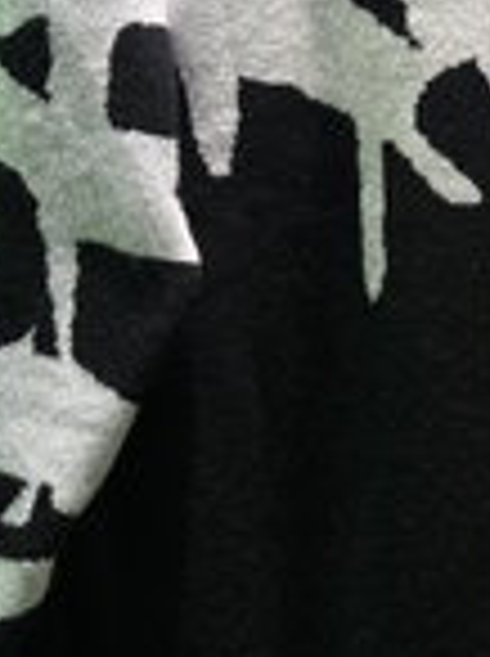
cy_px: 187
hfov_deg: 15.0
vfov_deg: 20.6
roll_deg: -1.0
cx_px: 575
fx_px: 1798
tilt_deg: -2.8
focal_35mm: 95
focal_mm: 5.7
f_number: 1.5
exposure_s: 1/100
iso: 40
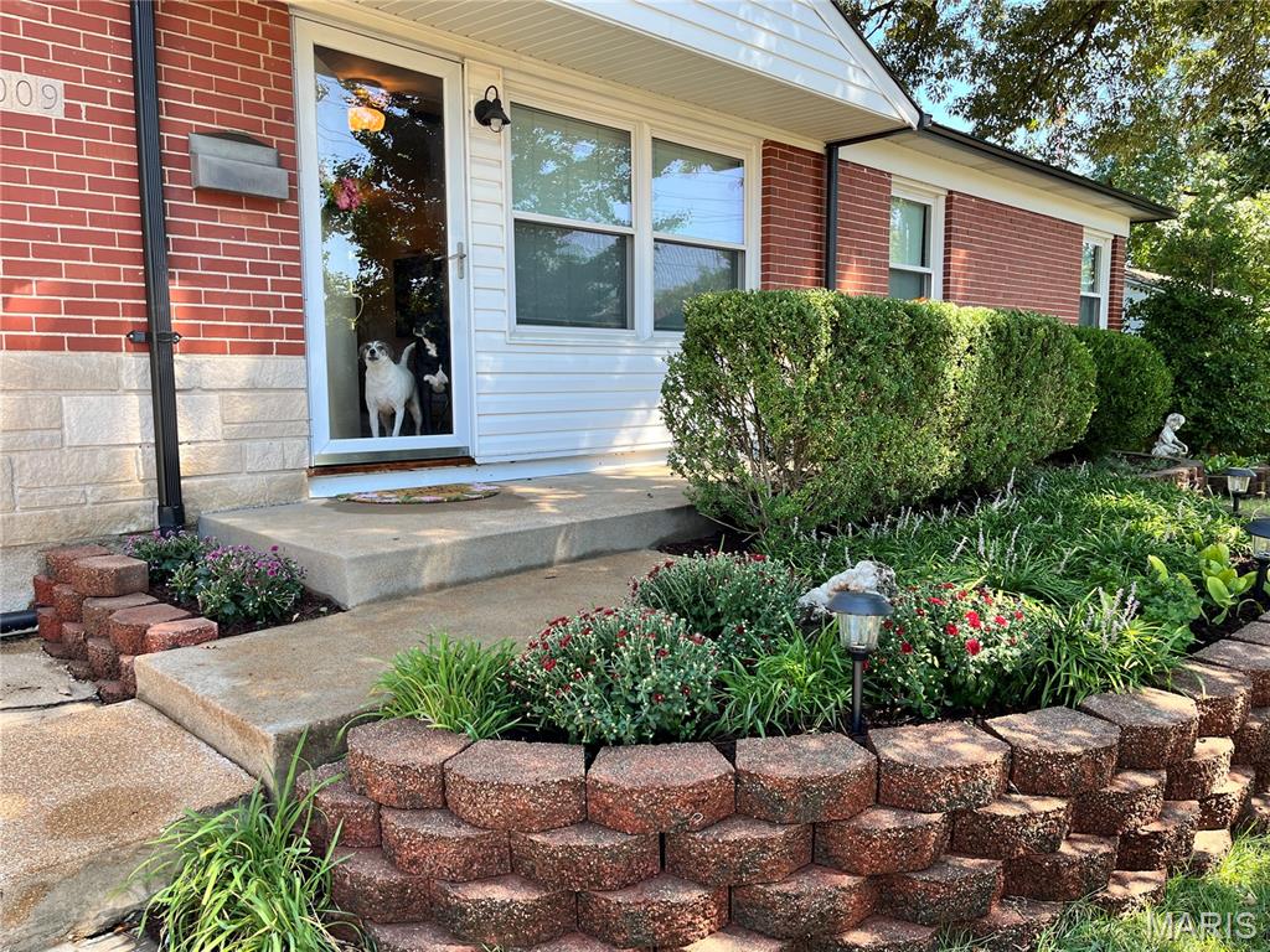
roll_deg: +0.3
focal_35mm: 26
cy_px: 476
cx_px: 635
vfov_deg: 53.1
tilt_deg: -6.0
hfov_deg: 67.3
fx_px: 954
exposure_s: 1/275
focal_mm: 5.1
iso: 40
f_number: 1.6
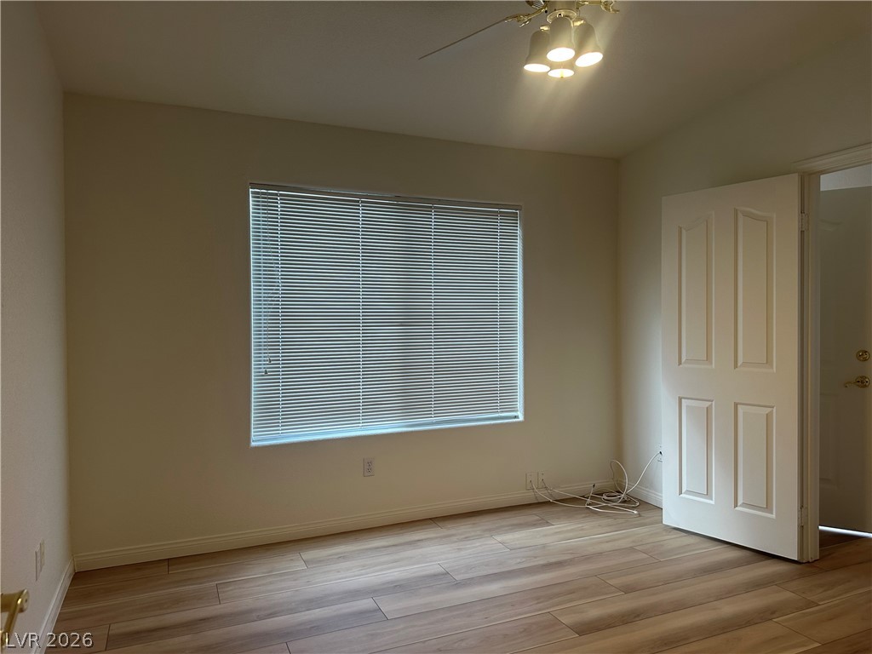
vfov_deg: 56.8
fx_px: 605
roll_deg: +0.1
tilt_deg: -1.8
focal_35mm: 24
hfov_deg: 71.6
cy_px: 327
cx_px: 436
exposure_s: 1/120
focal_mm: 6.86
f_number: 1.78
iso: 125
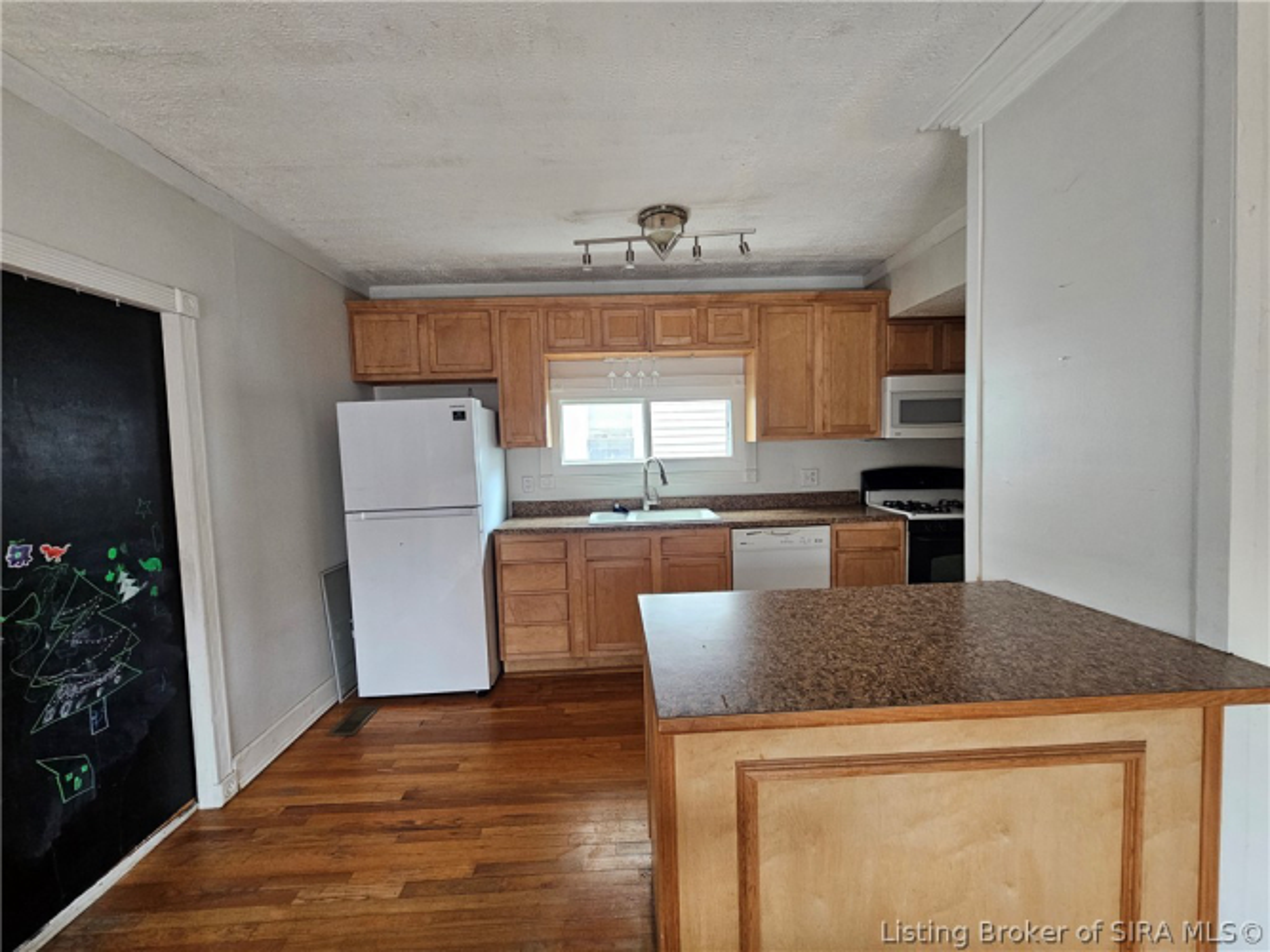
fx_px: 477
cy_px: 476
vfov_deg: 89.9
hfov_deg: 106.2
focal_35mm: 13
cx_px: 635
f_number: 2.2
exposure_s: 1/77.4
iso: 400
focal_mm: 2.2
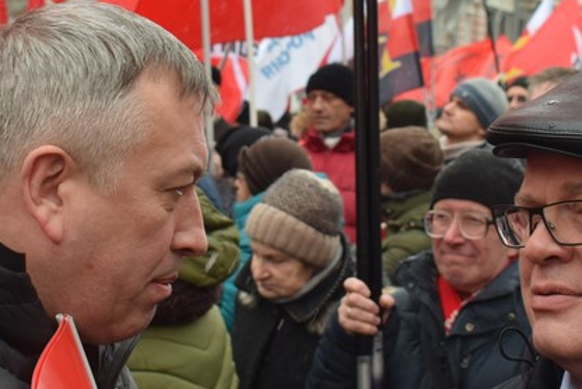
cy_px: 106
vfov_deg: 11.4
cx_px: 266
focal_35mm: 120
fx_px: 1947
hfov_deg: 17.0
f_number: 6.3
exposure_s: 1/160
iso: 400
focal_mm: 29
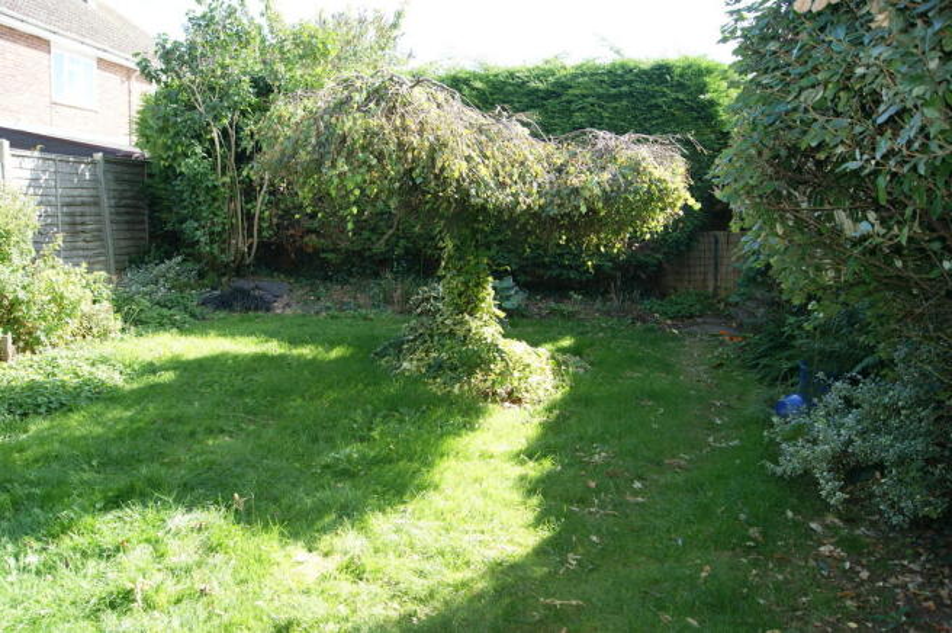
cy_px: 316
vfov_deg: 47.8
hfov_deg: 67.4
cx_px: 476
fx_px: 713
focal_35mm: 27
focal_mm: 18
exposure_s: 1/160
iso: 100
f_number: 4.5
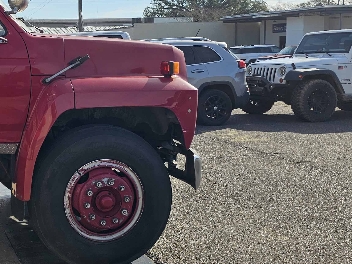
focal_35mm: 55
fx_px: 559
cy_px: 86
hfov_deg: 32.4
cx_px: 7
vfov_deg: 26.4
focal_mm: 6.3
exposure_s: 1/871
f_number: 1.7
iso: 10
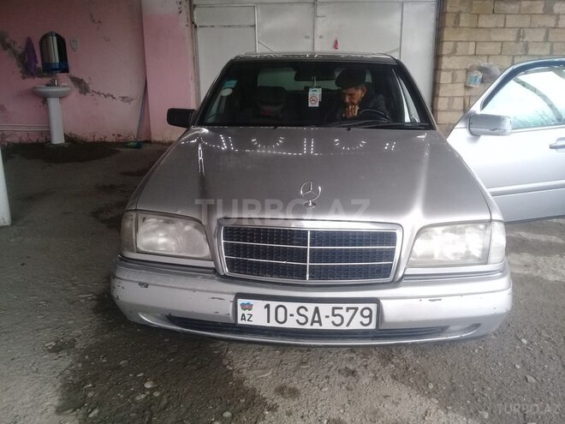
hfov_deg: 58.4
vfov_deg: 45.4
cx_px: 282
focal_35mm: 31
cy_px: 212
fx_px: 506
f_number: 2.2
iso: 50
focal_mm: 3.3
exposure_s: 1/60
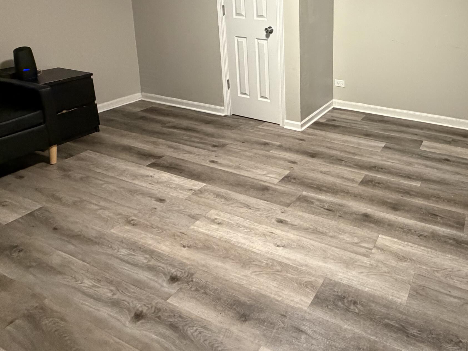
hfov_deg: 63.9
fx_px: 338
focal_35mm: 25
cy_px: 54
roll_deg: -1.5
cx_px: 368
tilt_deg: -12.0
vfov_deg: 50.4
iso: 640
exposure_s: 1/60
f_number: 2.2
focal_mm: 2.22
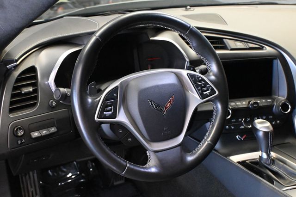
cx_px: 148
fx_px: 357
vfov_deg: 30.8
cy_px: 98
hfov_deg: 45.0
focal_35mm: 44
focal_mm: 29
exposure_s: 1/60
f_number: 4.8
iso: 8000
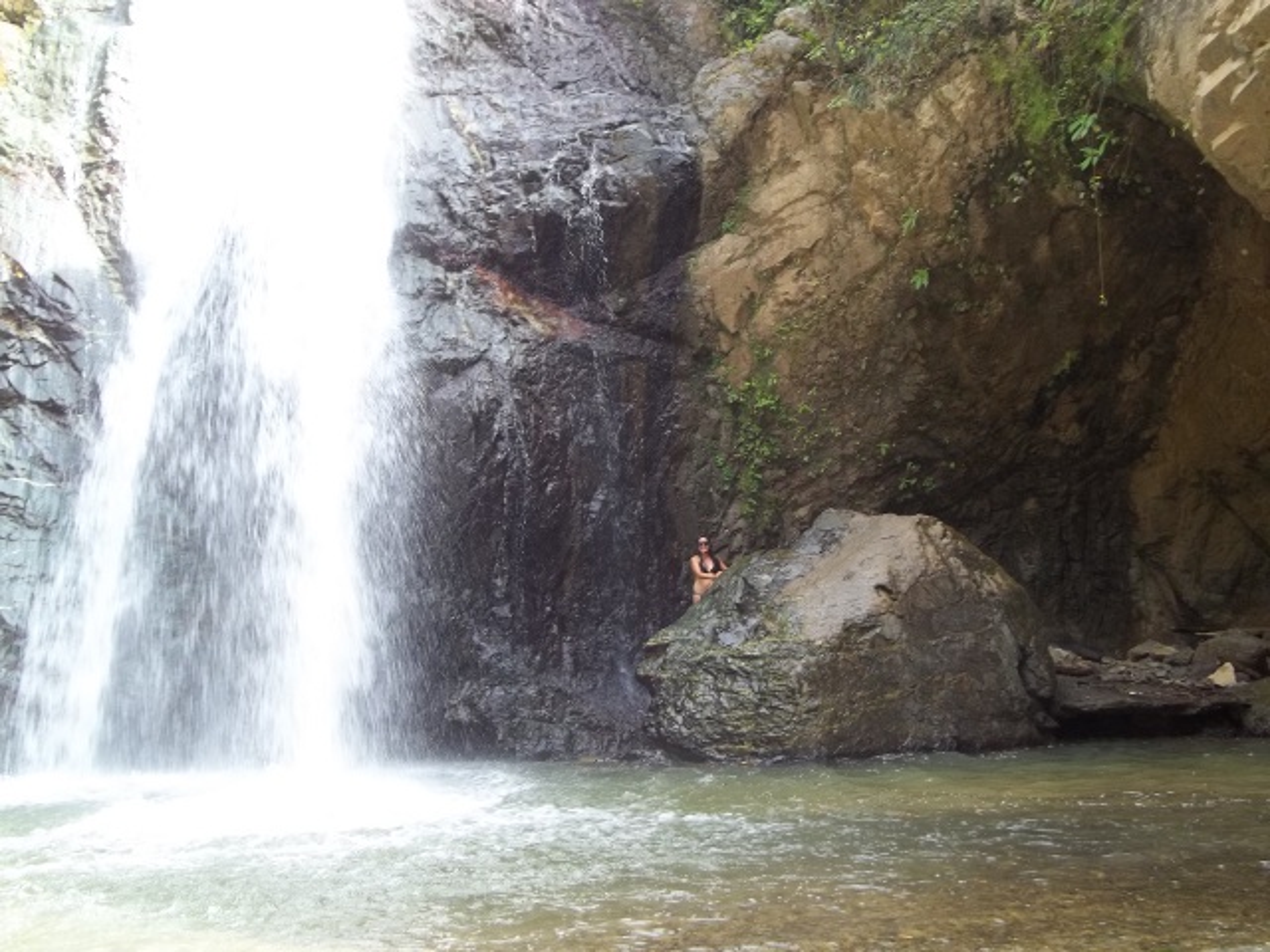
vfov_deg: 36.8
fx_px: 1431
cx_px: 635
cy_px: 476
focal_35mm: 39
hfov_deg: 47.9
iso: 64
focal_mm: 7.1
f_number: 3.2
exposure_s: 1/60
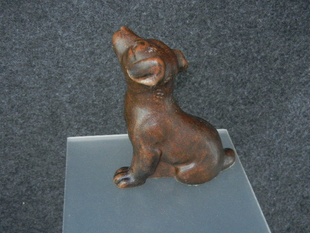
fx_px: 466
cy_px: 116
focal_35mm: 52
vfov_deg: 28.0
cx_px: 155
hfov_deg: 36.8
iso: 800
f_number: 3.9
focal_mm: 9.3
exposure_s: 1/30
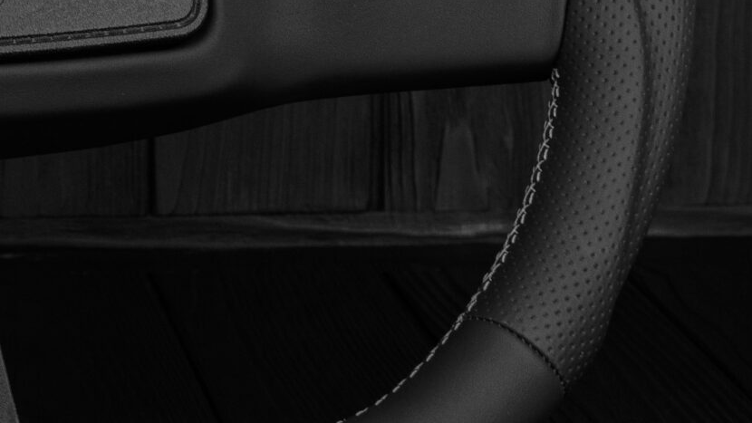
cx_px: -58
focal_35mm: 170
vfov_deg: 7.1
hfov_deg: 12.5
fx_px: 3382
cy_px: -101
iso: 500
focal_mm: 35
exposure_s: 1/125
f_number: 6.3
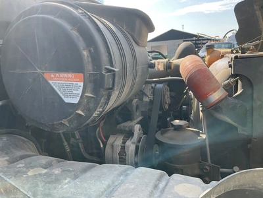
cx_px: 132
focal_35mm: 29
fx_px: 220
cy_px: 99
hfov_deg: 61.7
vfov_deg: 48.2
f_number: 1.8
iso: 25
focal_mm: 3
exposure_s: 1/378
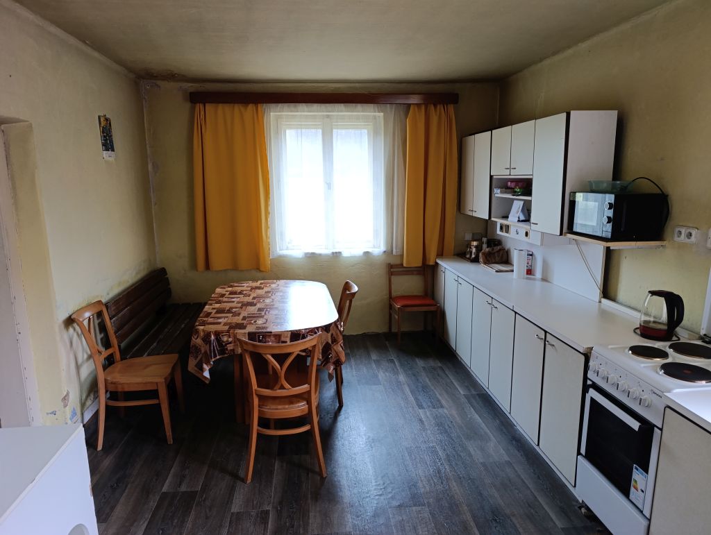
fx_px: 473
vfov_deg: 59.0
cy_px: 268
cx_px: 356
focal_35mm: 23
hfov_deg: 73.8
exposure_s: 1/50
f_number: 1.6
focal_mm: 6.14
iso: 800
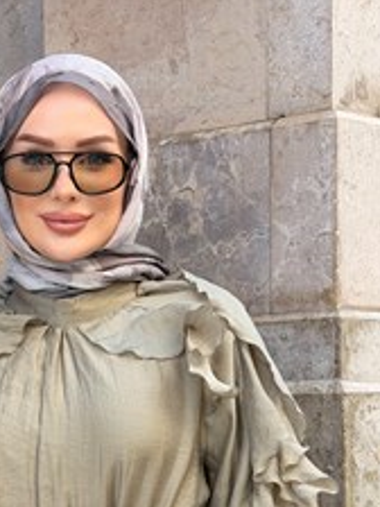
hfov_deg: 12.9
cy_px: 467
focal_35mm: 114
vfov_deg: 17.0
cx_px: 52
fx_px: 1669
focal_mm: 6.76
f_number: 1.78
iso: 50
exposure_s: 1/229
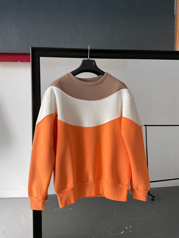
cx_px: 90
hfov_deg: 48.2
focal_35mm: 29
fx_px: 200
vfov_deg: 61.7
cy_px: 119
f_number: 1.8
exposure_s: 1/60
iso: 80
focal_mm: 3
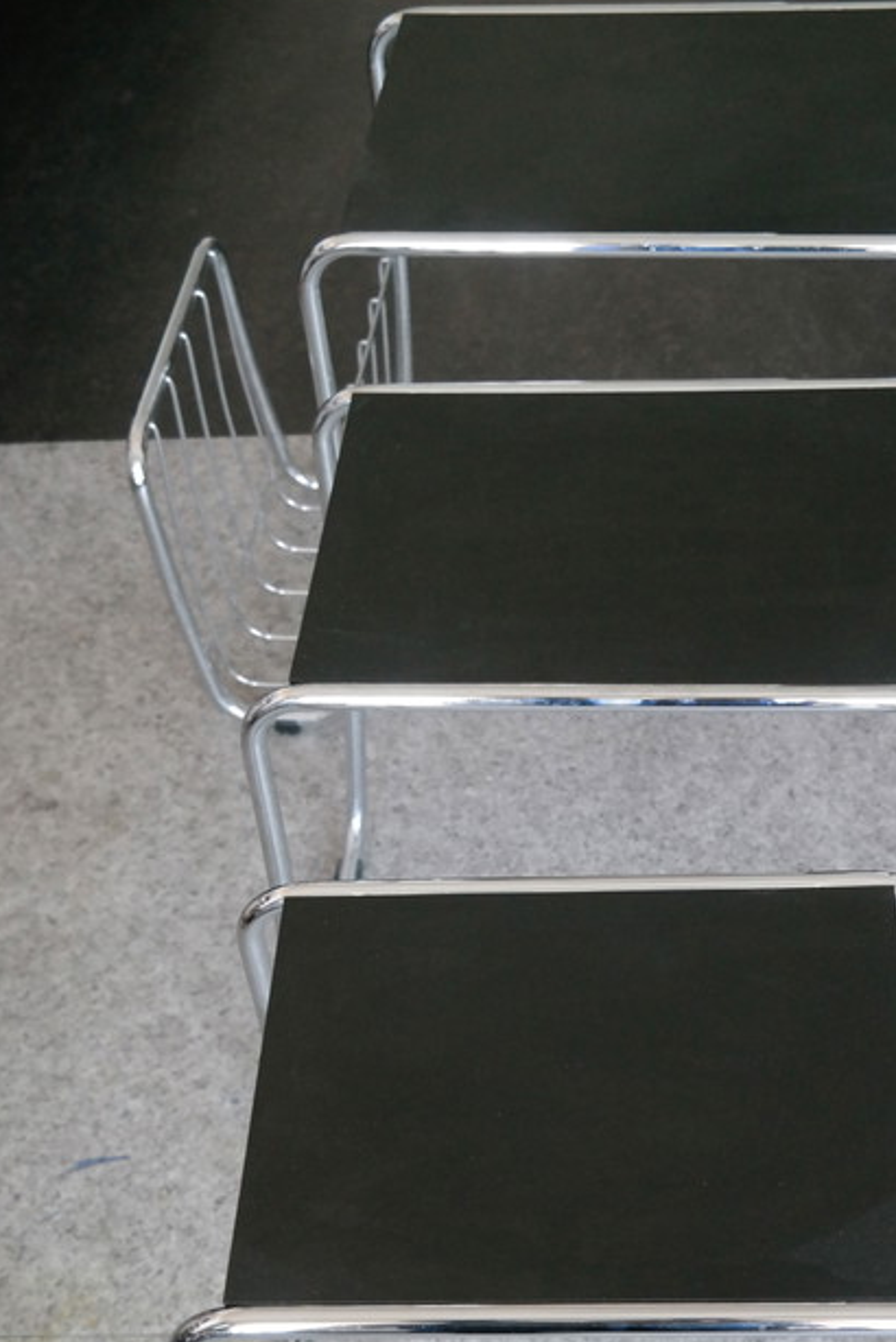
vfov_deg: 36.1
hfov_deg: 24.6
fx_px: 2051
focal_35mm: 55
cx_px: 551
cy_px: 807
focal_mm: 29
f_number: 4
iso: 1600
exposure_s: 1/50
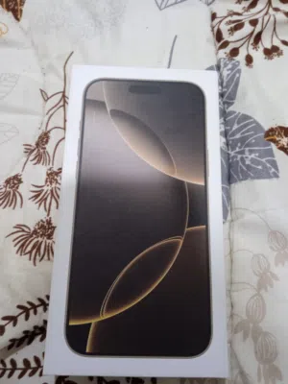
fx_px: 311
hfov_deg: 49.7
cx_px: 144
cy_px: 192
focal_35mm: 28
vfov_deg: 63.4
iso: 518
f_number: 2.2
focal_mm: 3.43
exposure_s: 1/20
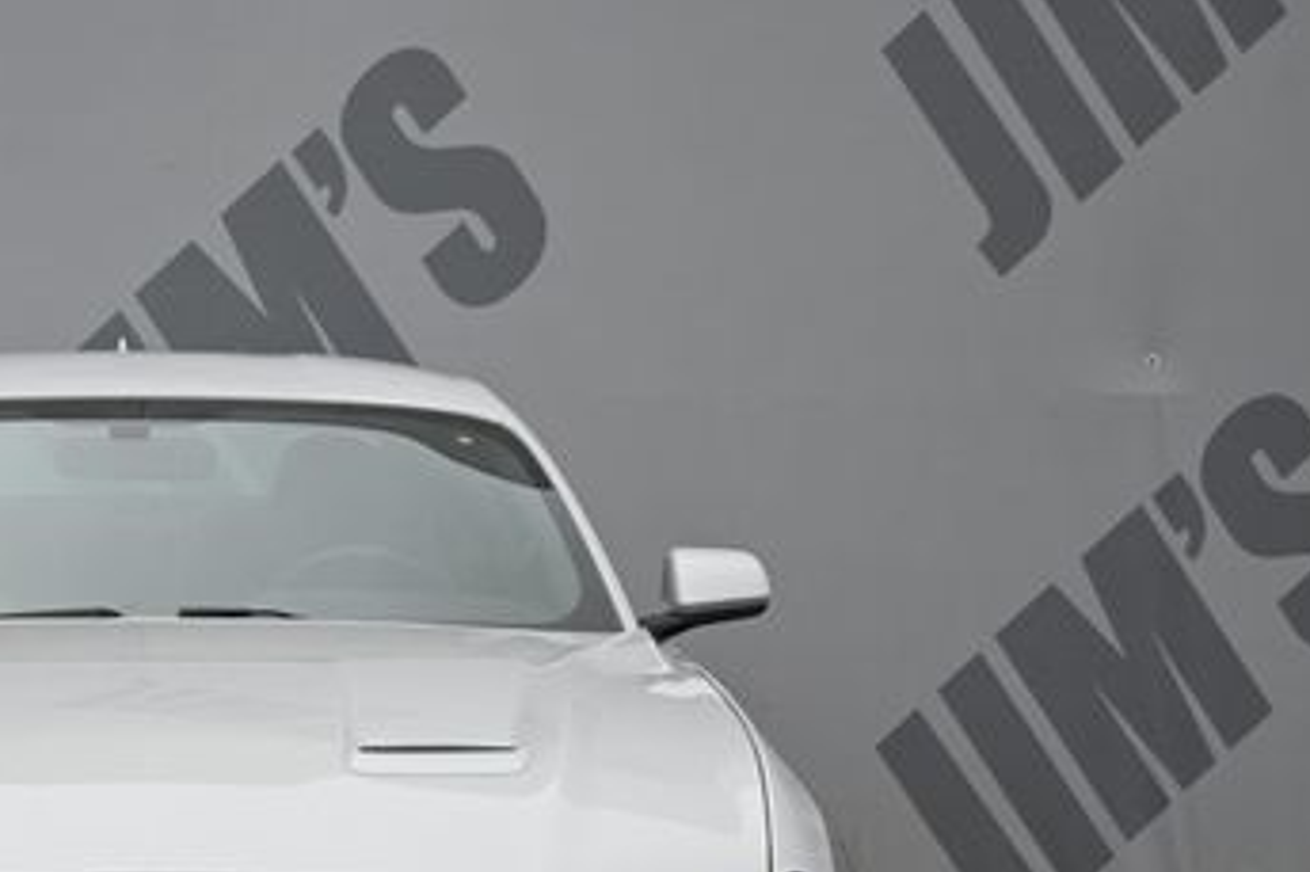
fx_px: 4362
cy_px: 803
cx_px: 145
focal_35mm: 120
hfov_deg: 16.9
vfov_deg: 11.3
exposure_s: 1/320
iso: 100
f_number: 6.3
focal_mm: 43
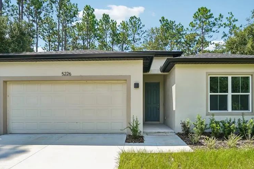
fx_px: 155
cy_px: 105
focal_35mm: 22
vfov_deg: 56.6
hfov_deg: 78.4
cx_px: 140
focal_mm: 16
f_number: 8
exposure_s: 1/90
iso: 50
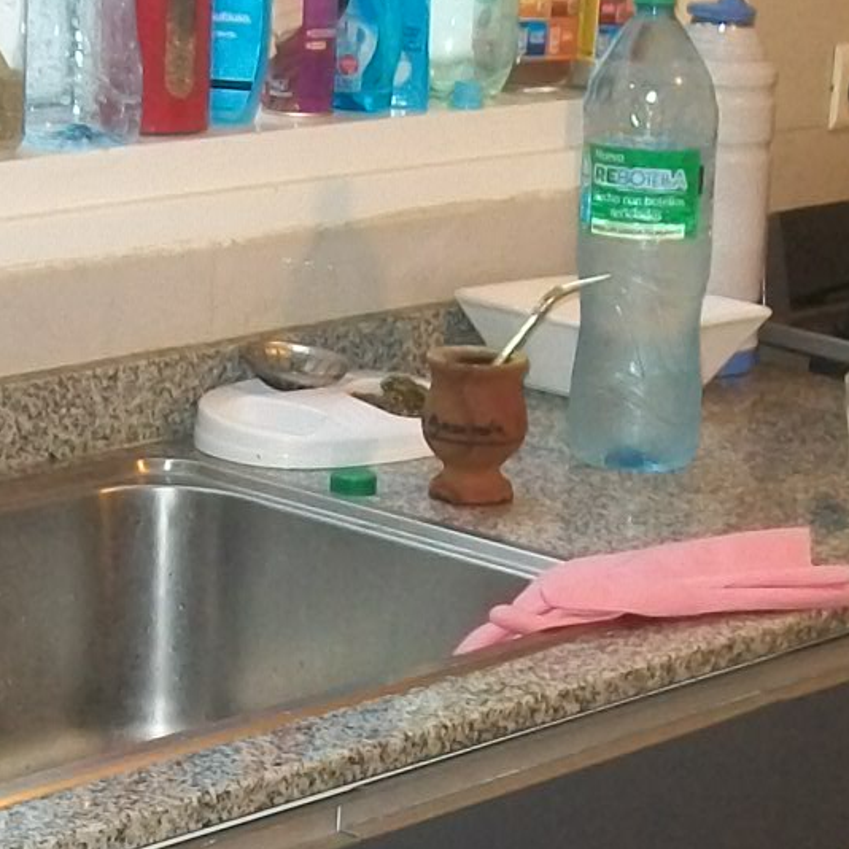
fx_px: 3385
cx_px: 200
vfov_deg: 14.2
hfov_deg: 14.2
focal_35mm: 122
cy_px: 754
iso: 160
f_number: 2.7
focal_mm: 6
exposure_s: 1/30
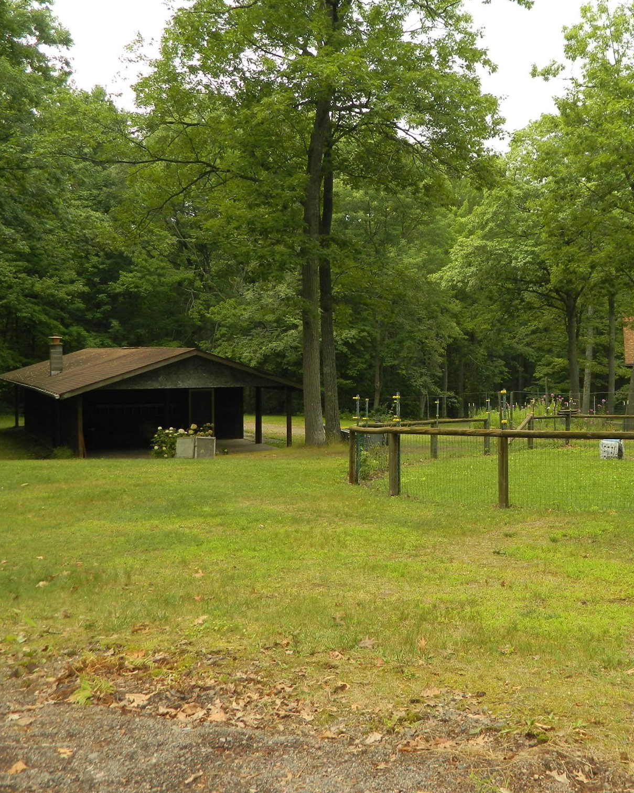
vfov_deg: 44.8
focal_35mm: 41
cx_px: 478
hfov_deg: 35.6
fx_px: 962
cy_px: 397
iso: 80
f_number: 3.2
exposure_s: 1/250
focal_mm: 5.6
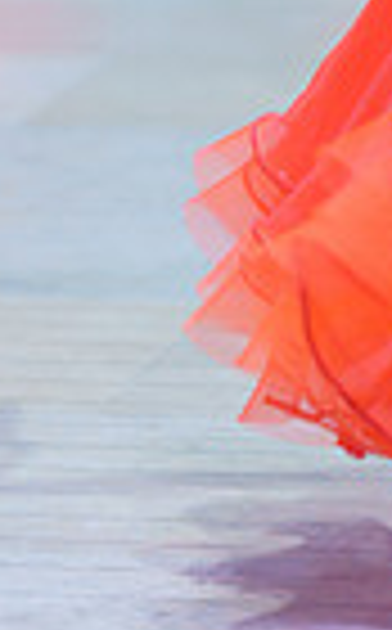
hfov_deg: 4.6
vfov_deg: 7.4
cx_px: 631
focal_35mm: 279
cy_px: -302
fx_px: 4789
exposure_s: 1/200
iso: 200
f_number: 1.4
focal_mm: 85
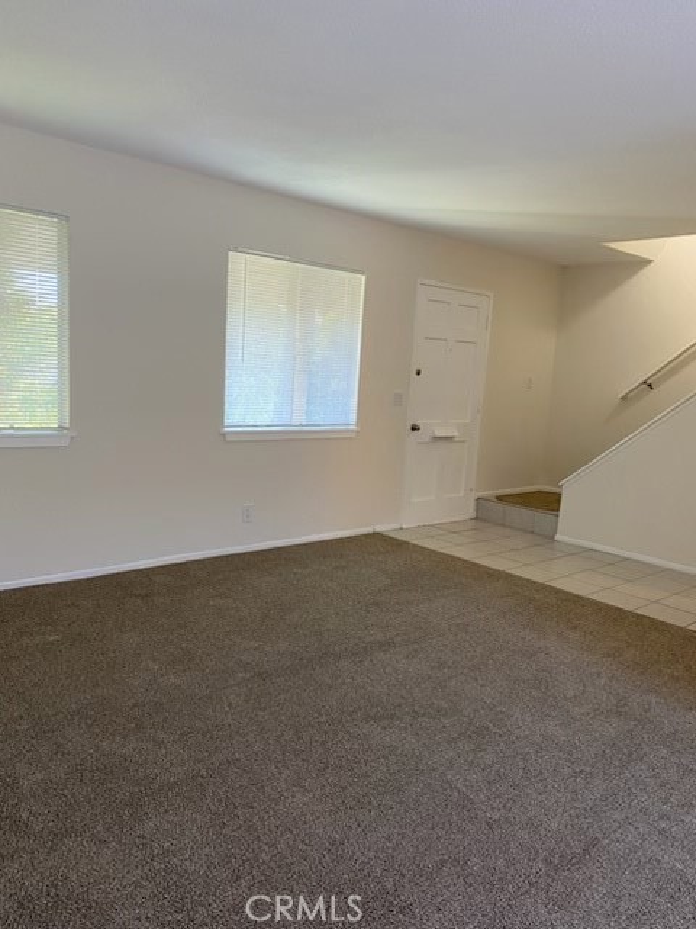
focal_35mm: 26
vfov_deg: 67.3
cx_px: 348
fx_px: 697
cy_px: 464
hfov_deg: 53.1
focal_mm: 4.25
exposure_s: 1/60
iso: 125
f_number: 1.8
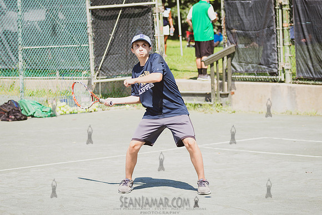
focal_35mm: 128
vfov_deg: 10.7
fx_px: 1145
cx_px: 124
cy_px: 96
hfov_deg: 16.0
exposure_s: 1/800
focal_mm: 92
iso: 125
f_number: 4.5
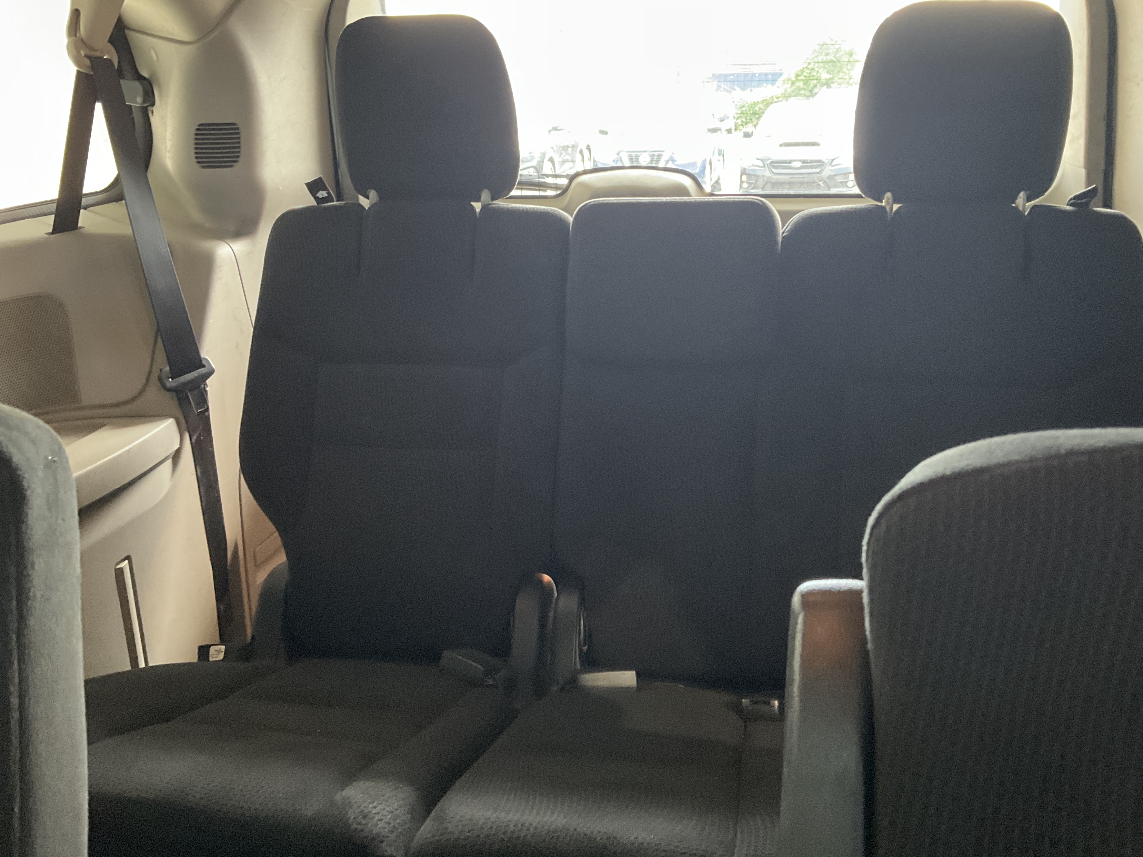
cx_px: 597
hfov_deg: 55.3
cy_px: 414
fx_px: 1090
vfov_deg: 42.9
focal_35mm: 33
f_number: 1.8
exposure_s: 1/43
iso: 320
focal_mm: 3
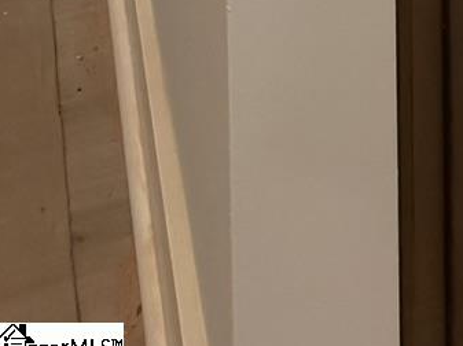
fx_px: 1951
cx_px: 1052
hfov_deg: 11.5
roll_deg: -0.4
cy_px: -1042
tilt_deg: -2.6
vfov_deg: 7.3
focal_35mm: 146
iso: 160
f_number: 1.78
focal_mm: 6.76
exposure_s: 1/120
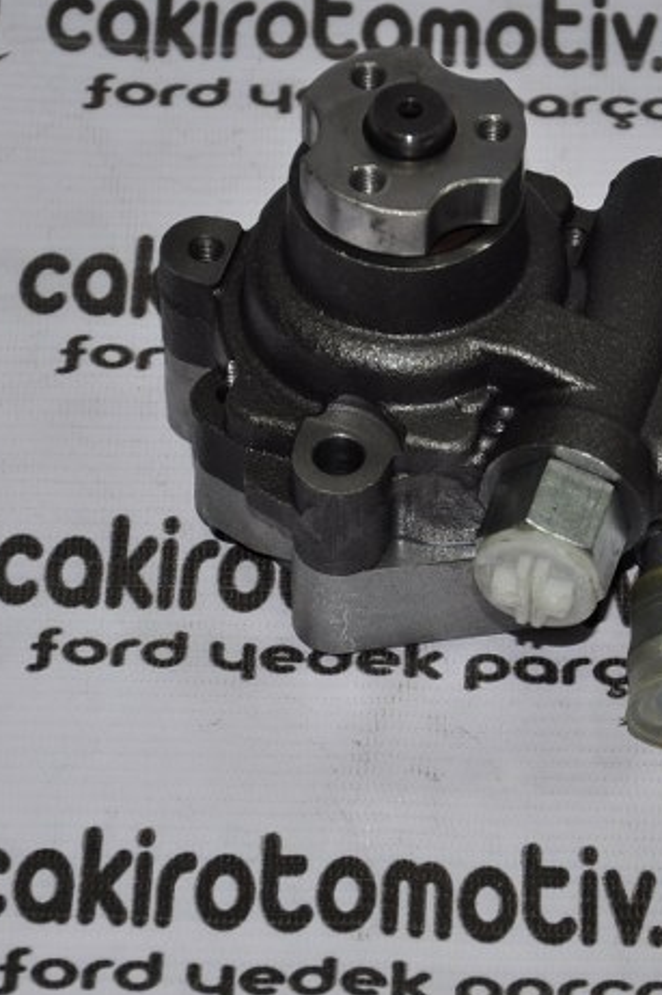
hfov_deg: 7.1
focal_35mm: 193
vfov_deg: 10.7
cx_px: 420
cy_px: 427
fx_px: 5327
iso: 200
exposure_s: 1/60
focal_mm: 66
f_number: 5.3
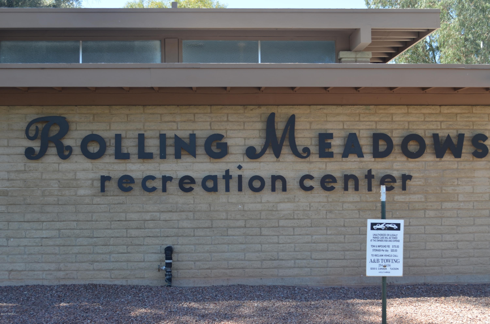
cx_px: 245
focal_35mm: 48
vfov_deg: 28.0
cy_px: 162
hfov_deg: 41.2
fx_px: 652
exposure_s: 1/160
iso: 200
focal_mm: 32
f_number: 6.3
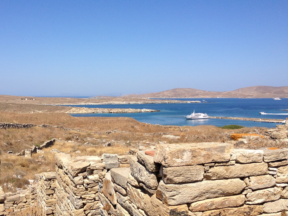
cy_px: 113
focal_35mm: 44
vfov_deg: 32.9
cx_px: 111
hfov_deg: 42.7
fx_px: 366
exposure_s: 1/2123
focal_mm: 4.28
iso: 50
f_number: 2.4
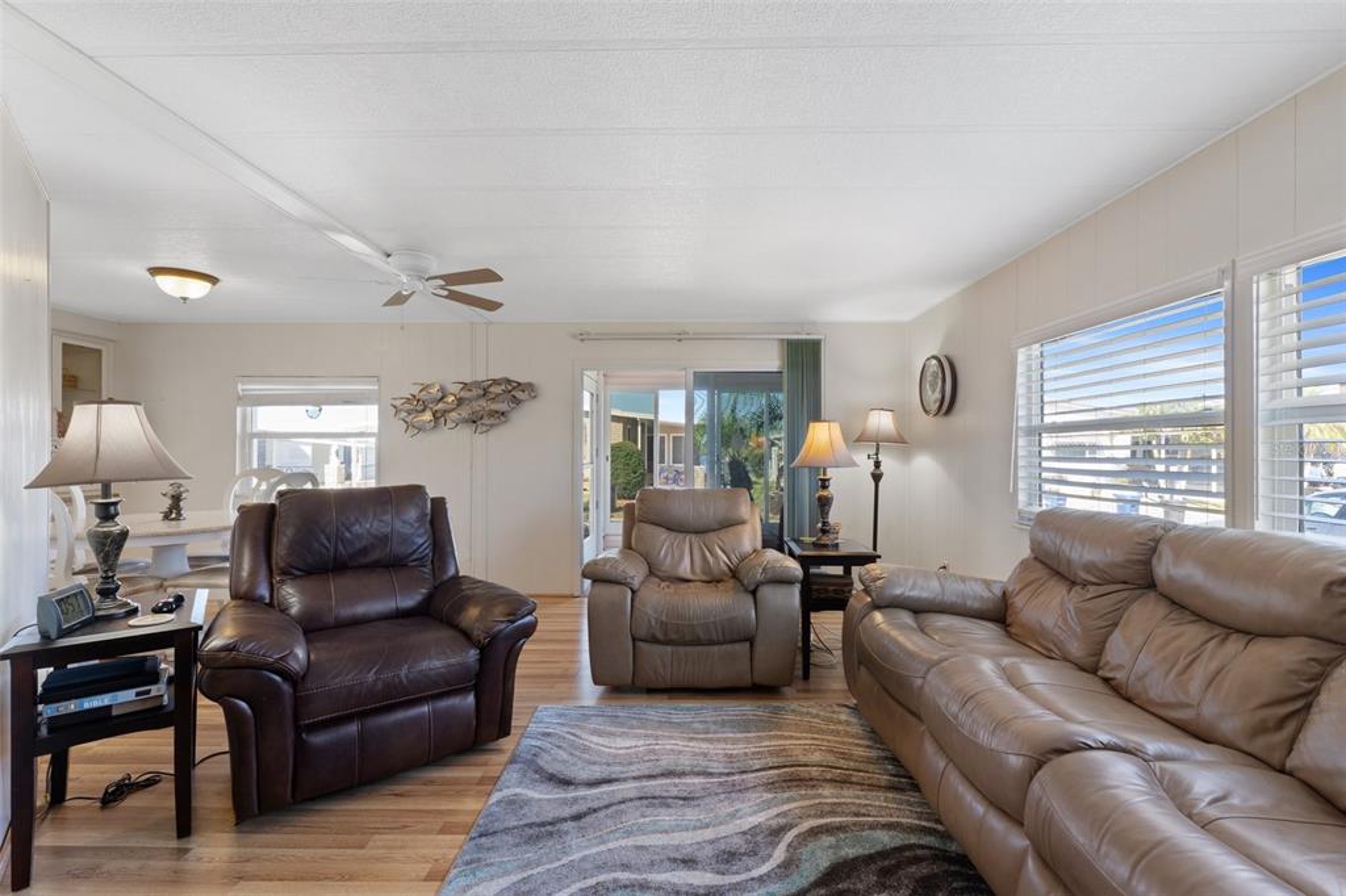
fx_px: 561
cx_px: 673
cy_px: 448
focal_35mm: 15
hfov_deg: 100.4
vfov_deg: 77.3
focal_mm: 10
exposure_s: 1/2.5
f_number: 8
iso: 250
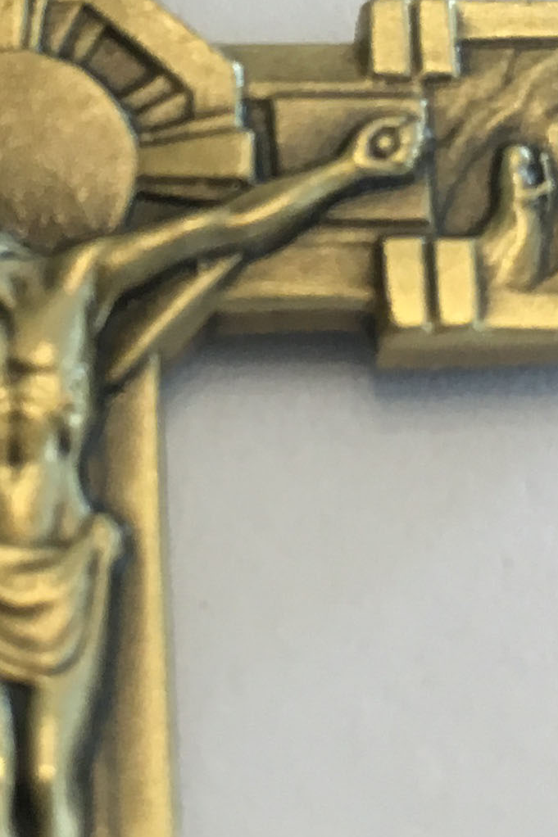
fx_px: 2767
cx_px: 33
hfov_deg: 11.4
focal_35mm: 119
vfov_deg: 17.1
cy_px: 213
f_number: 2.2
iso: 32
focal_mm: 4.15
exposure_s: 1/33
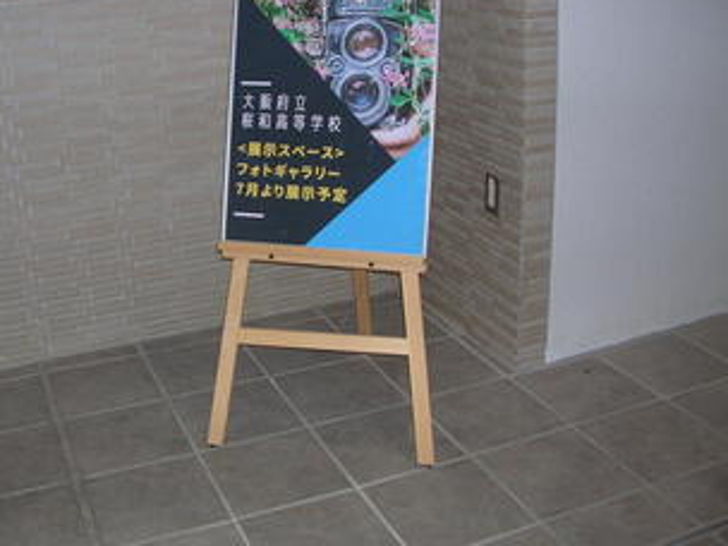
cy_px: 216
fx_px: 967
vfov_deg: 31.4
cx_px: 268
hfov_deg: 40.9
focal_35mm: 46
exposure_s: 1/60.1
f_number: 2.8
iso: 75
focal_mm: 5.8
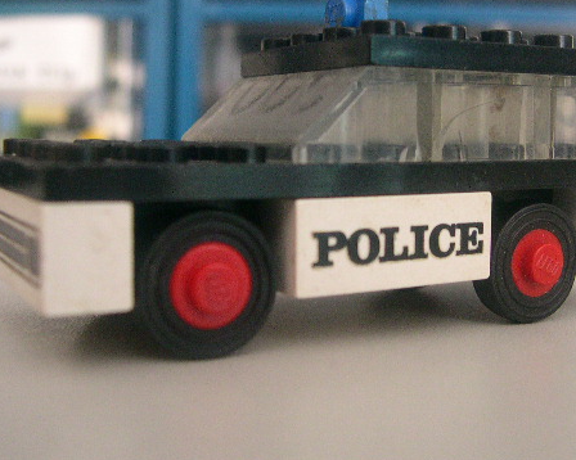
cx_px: 341
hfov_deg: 35.3
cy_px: 177
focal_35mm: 53
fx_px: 903
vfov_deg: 28.5
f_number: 2.8
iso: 400
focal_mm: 8
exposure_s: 1/1.3
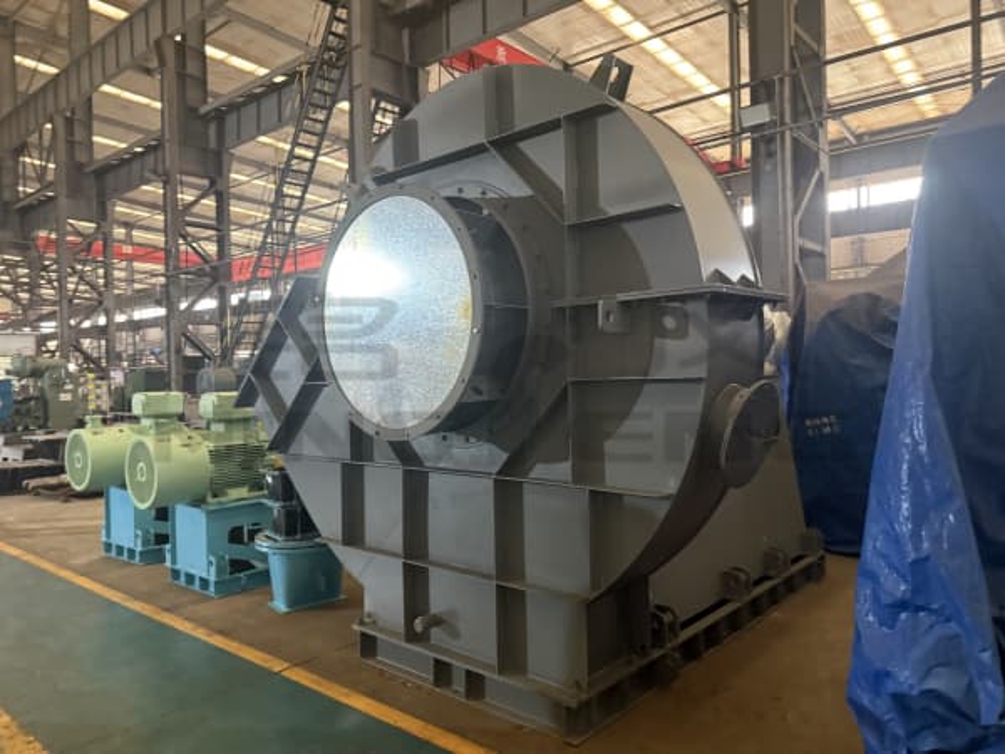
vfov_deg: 56.8
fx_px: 697
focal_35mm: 24
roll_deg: +0.5
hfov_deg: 71.6
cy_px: 377
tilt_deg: +1.0
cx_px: 502
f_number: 1.78
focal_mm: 6.76
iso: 1250
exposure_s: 1/30
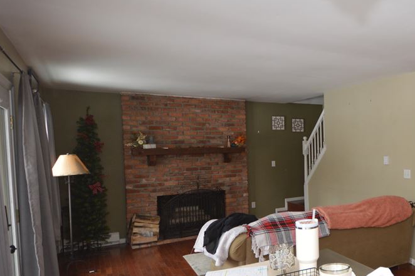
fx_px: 334
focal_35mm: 29
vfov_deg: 44.7
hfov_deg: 56.3
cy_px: 161
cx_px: 362
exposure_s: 1/60
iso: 400
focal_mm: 10
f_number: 4
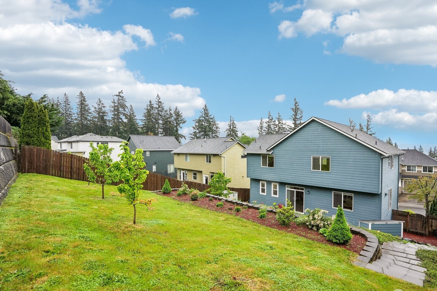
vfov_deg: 70.4
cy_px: 152
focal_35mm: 17
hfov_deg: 93.2
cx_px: 226
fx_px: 206
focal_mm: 16
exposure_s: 1/200
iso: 400
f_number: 8
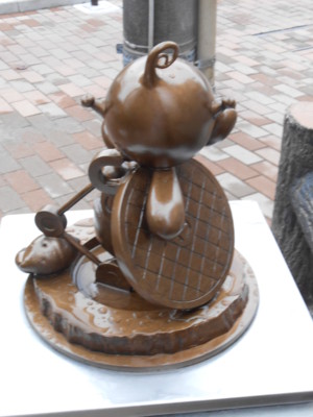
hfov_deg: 26.1
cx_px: 156
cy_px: 208
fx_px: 675
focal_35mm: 56
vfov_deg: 34.3
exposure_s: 1/30
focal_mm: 10
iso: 160
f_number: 5.2
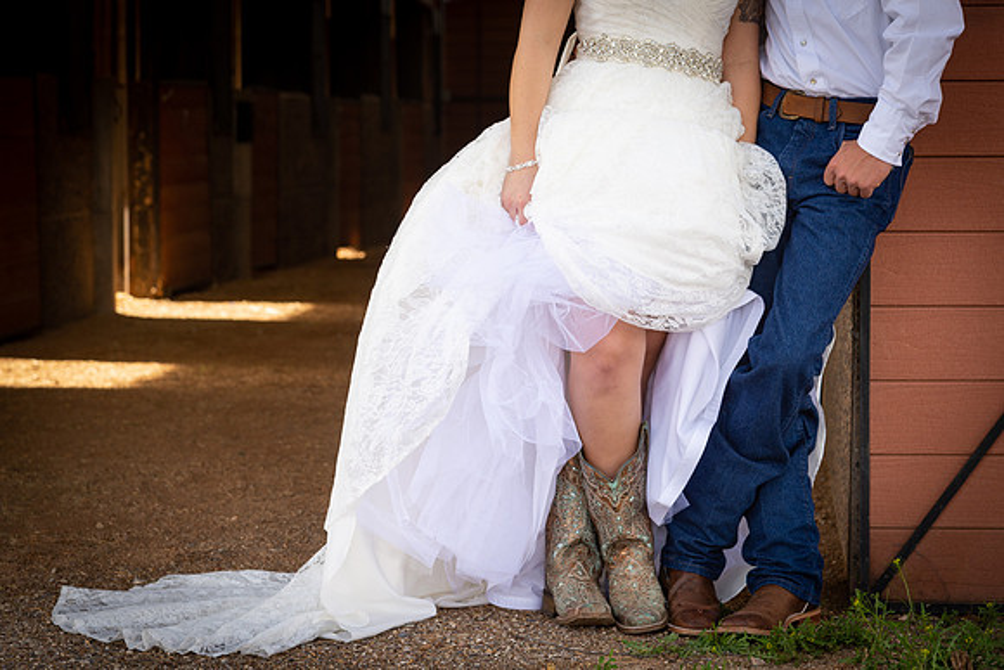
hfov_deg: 19.8
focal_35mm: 103
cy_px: 326
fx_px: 2880
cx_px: 515
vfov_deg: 13.3
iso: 160
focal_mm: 98
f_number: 6.3
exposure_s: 1/160
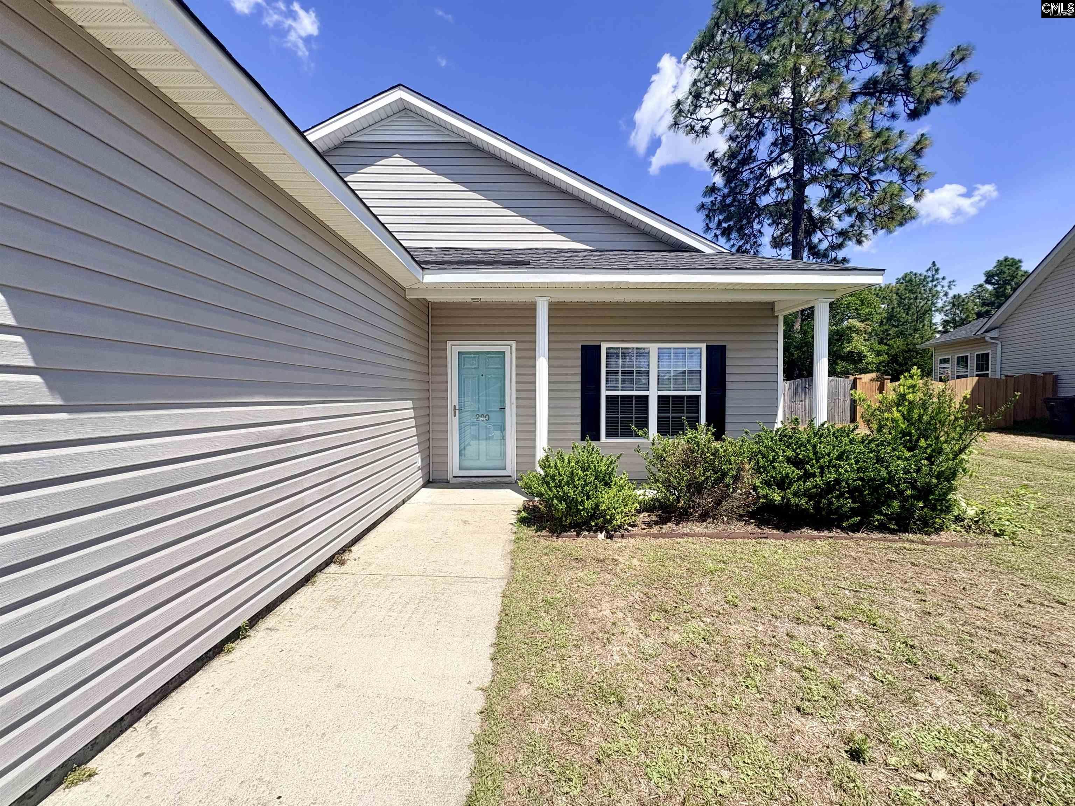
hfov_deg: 102.1
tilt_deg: +0.3
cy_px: 403
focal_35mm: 14
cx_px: 538
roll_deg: +0.0
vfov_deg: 85.7
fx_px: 435
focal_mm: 2.22
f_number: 2.2
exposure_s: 1/1976
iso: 50
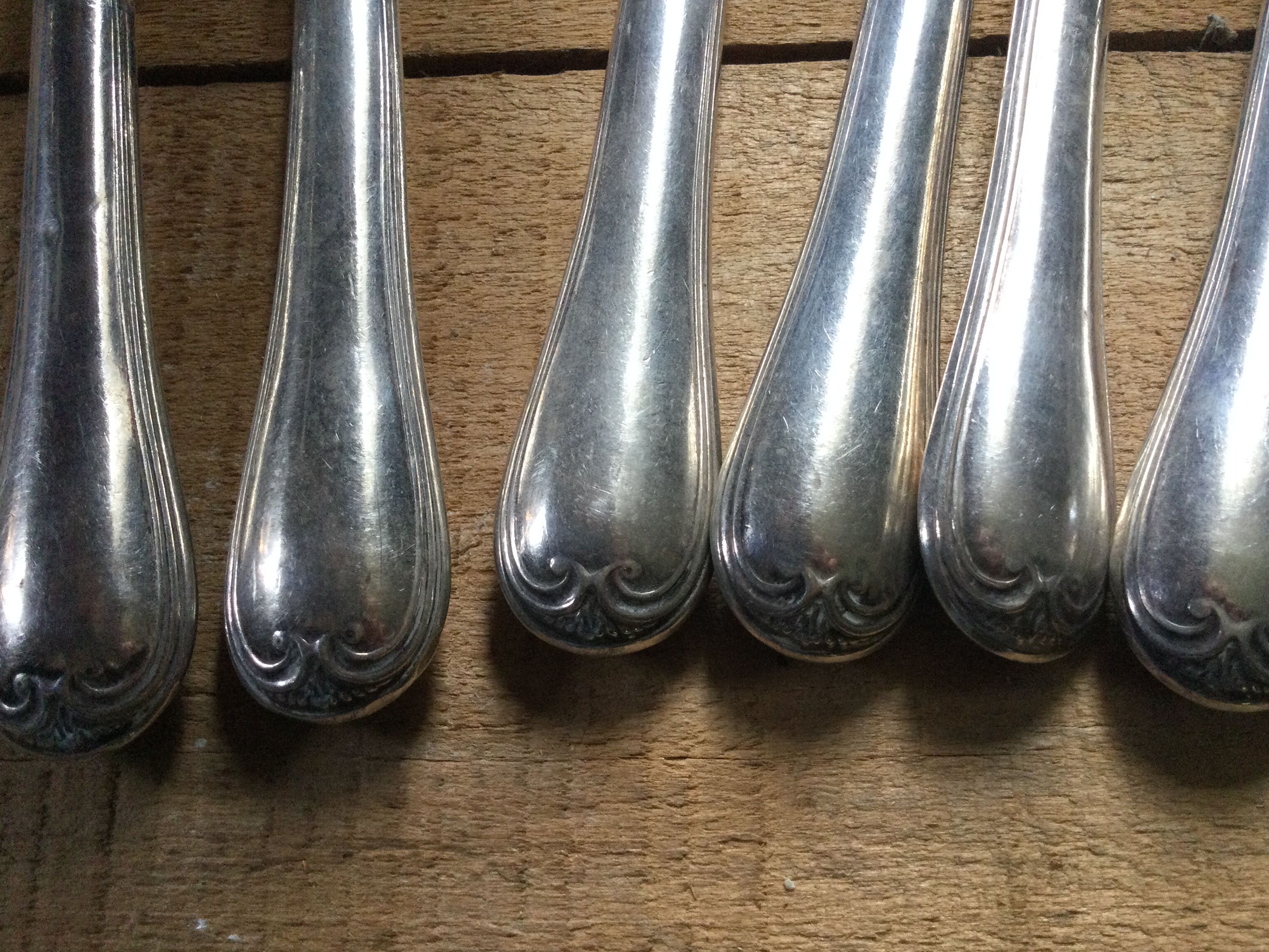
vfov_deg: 42.9
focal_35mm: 33
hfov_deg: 55.3
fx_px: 1210
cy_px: 501
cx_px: 667
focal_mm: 3.3
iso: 64
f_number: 2.4
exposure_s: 1/33
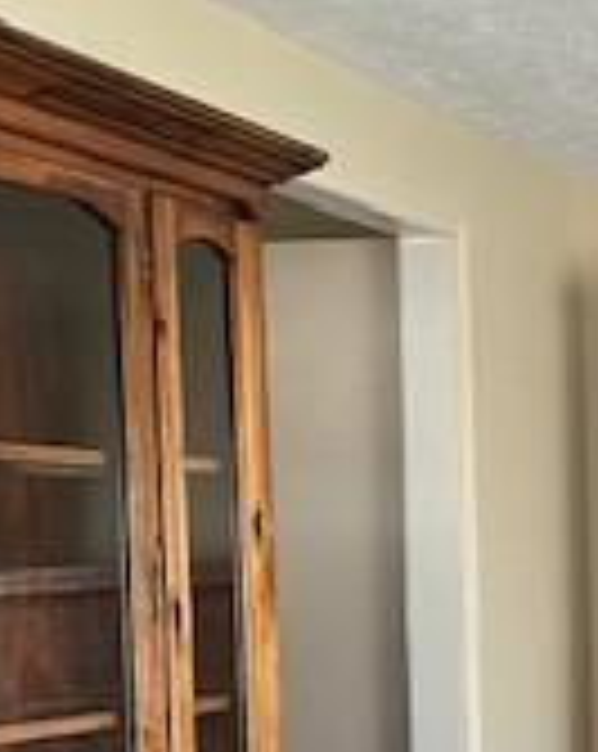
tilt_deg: -0.3
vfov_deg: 21.1
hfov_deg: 15.1
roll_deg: +1.8
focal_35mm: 90
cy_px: 572
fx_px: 1997
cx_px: 1034
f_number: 1.78
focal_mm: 6.86
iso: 250
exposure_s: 1/102
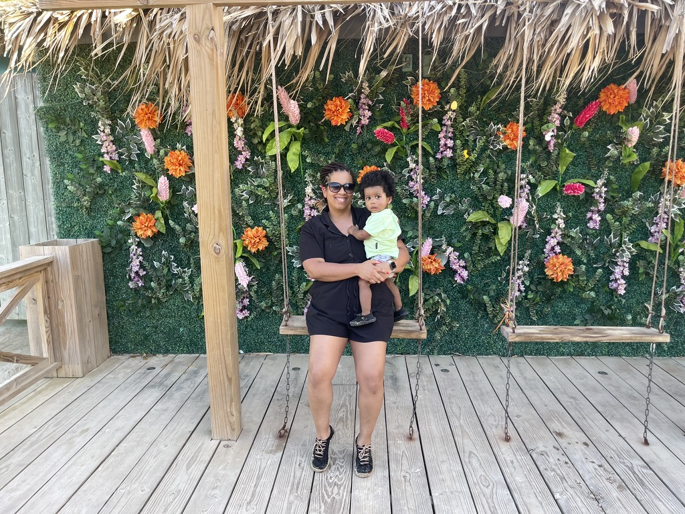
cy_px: 257
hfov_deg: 69.4
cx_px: 342
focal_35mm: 25
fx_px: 495
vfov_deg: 54.9
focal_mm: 5.1
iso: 32
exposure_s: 1/167
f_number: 1.6
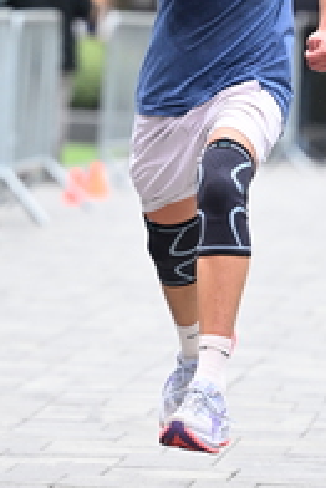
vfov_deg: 4.9
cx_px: 128
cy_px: 129
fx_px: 5708
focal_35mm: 421
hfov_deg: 3.3
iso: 1250
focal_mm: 150
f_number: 2.8
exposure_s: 1/1600
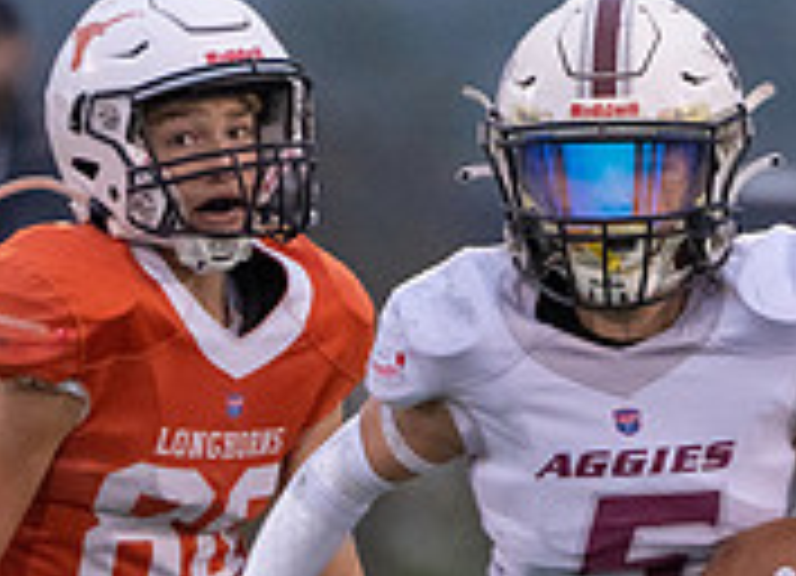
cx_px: 771
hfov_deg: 1.6
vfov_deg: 1.2
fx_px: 28560
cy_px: 833
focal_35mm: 1258
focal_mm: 303
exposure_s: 1/1000
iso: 4000
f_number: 5.6
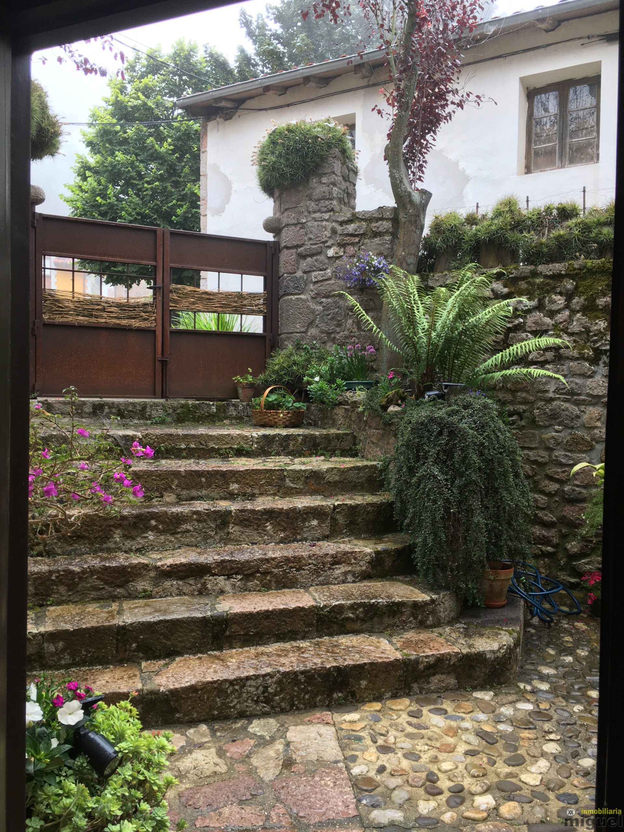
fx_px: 697
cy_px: 416
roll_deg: -0.4
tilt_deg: -3.9
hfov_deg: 48.2
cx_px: 312
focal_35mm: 29
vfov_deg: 61.7
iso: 32
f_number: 2.2
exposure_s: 1/50
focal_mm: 4.15
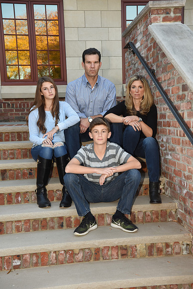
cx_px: 96
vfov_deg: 43.6
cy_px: 144
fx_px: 362
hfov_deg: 29.9
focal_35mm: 45
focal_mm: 45
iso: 640
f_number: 8
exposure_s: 1/100
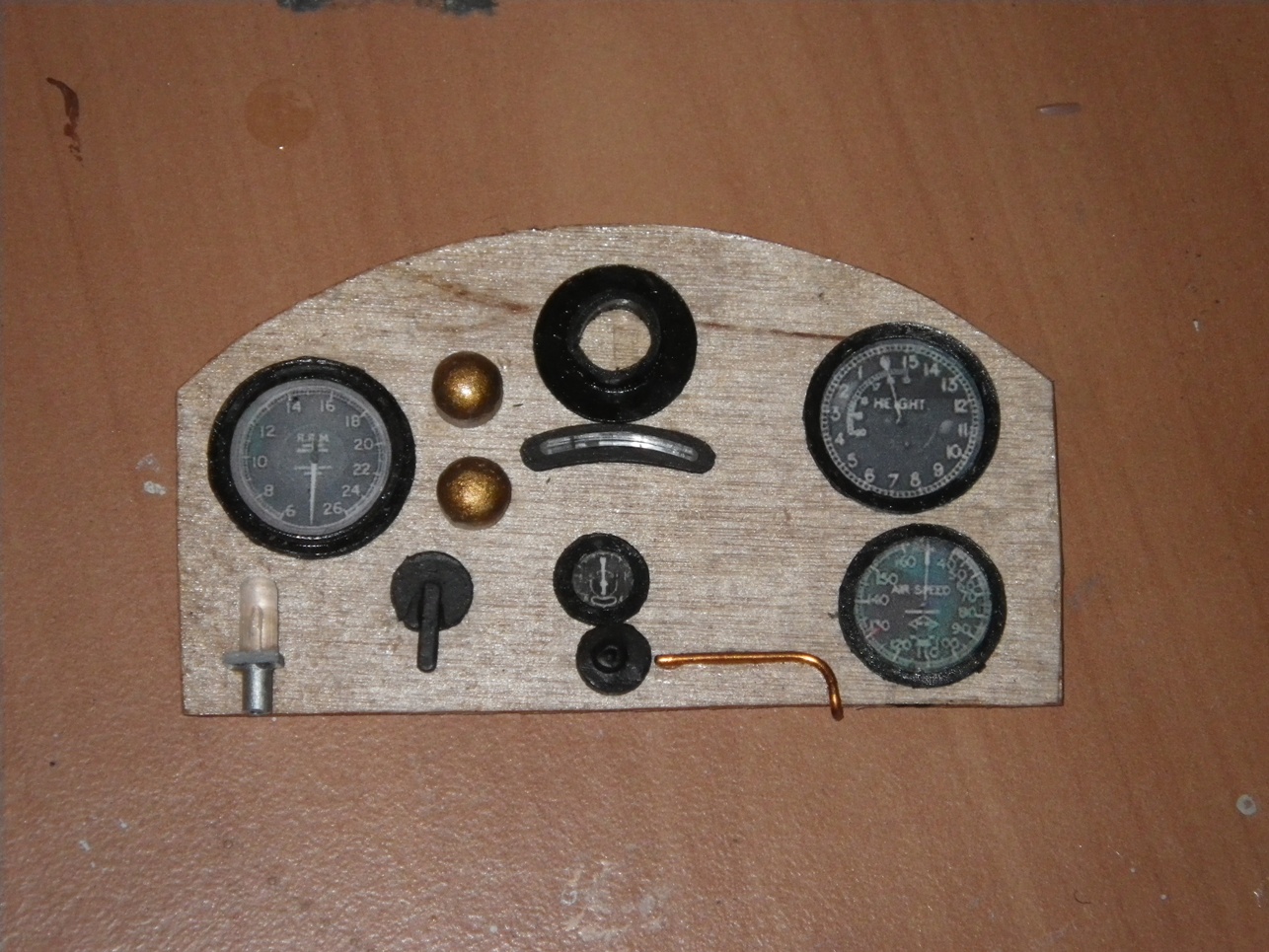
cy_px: 476
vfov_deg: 10.6
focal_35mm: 140
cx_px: 634
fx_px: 5133
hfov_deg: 14.1
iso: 400
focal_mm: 25
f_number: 5.5
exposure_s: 1/250
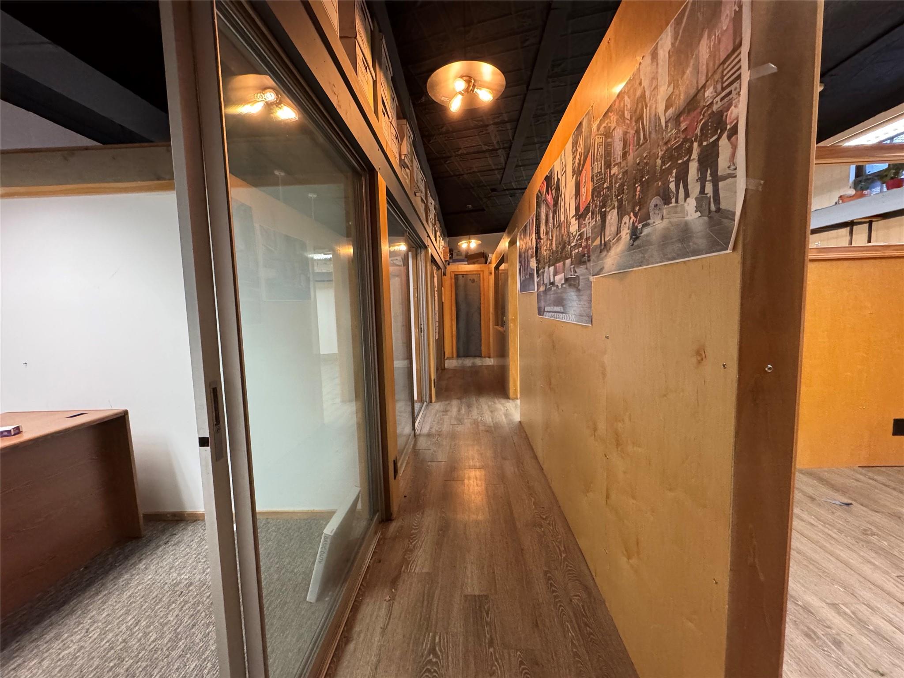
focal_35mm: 14
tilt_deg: -4.8
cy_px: 339
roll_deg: +1.3
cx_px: 452
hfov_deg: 102.1
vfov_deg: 85.7
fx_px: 366
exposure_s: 1/60
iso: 800
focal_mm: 2.22
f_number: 2.2
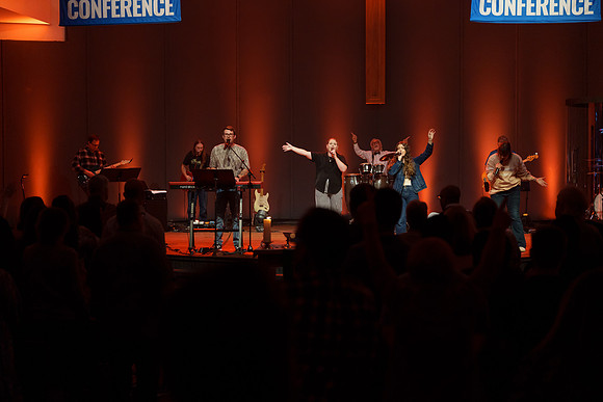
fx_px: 1211
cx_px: 302
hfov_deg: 28.0
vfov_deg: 18.9
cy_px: 201
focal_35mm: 72
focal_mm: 70
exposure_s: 1/250
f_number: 2.8
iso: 2500
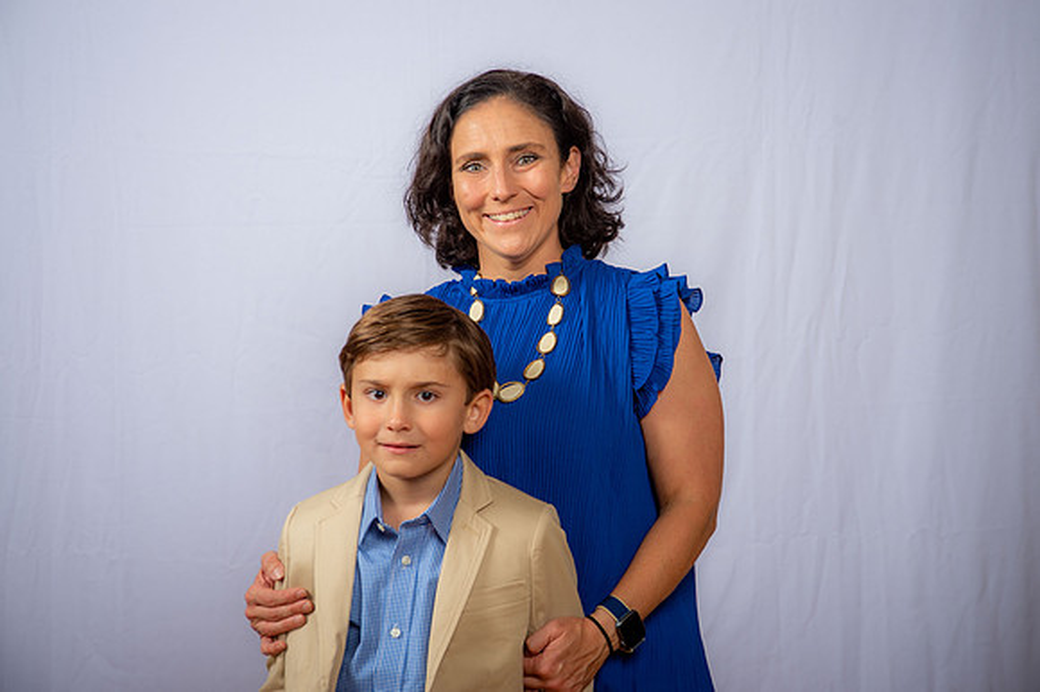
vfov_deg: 20.6
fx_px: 1906
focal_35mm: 66
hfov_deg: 30.5
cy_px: 346
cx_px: 520
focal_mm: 66
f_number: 6.3
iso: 250
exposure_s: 1/160
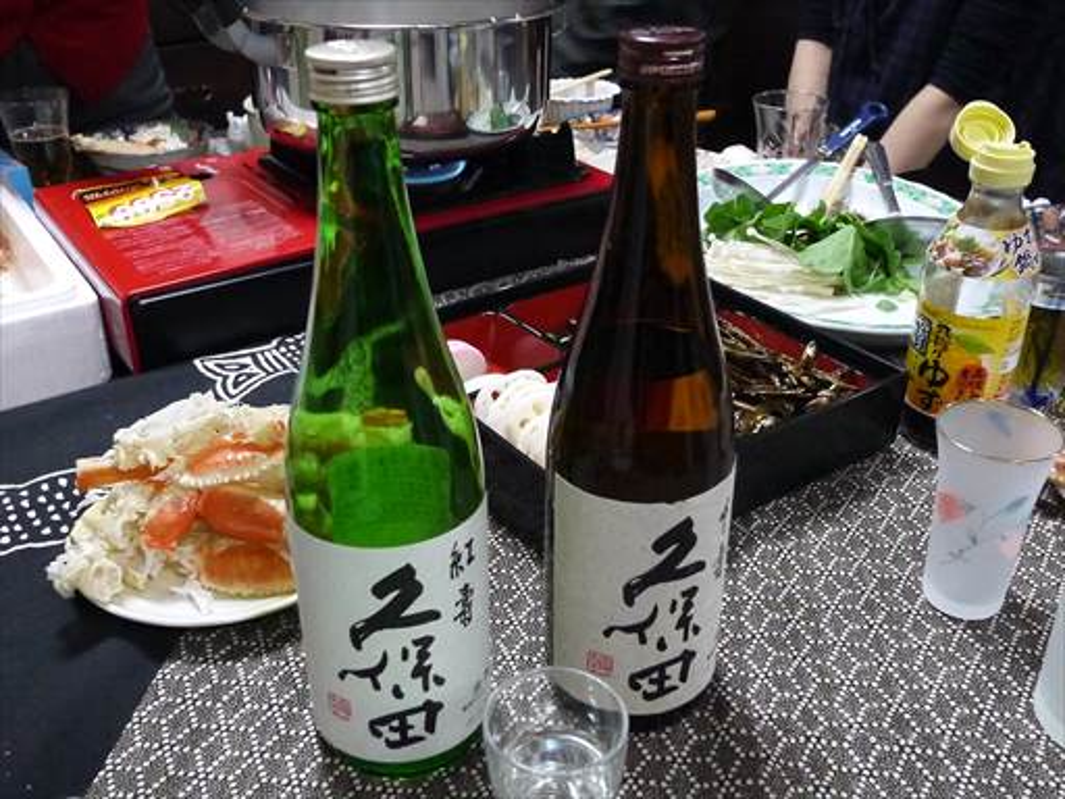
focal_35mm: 35
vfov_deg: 40.7
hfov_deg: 52.6
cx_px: 532
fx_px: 1077
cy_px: 400
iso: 1600
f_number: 4
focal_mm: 9
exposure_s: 1/50
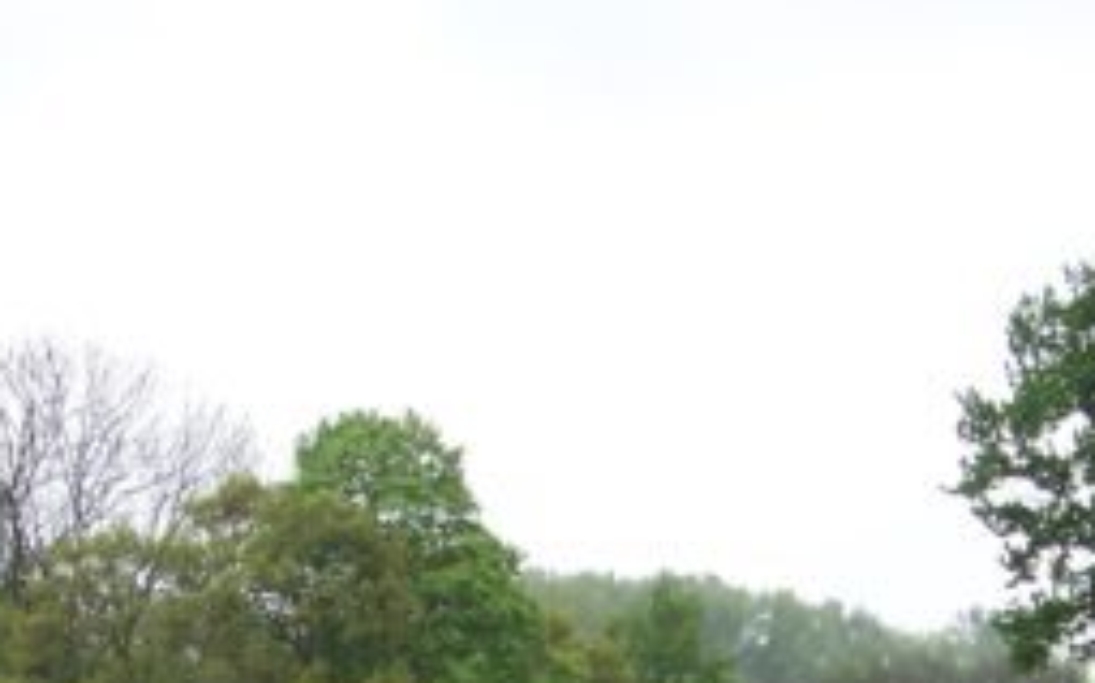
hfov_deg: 18.1
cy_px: 816
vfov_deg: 11.2
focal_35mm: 115
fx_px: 3430
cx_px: 614
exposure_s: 1/125
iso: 64
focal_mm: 5.85
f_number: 2.8
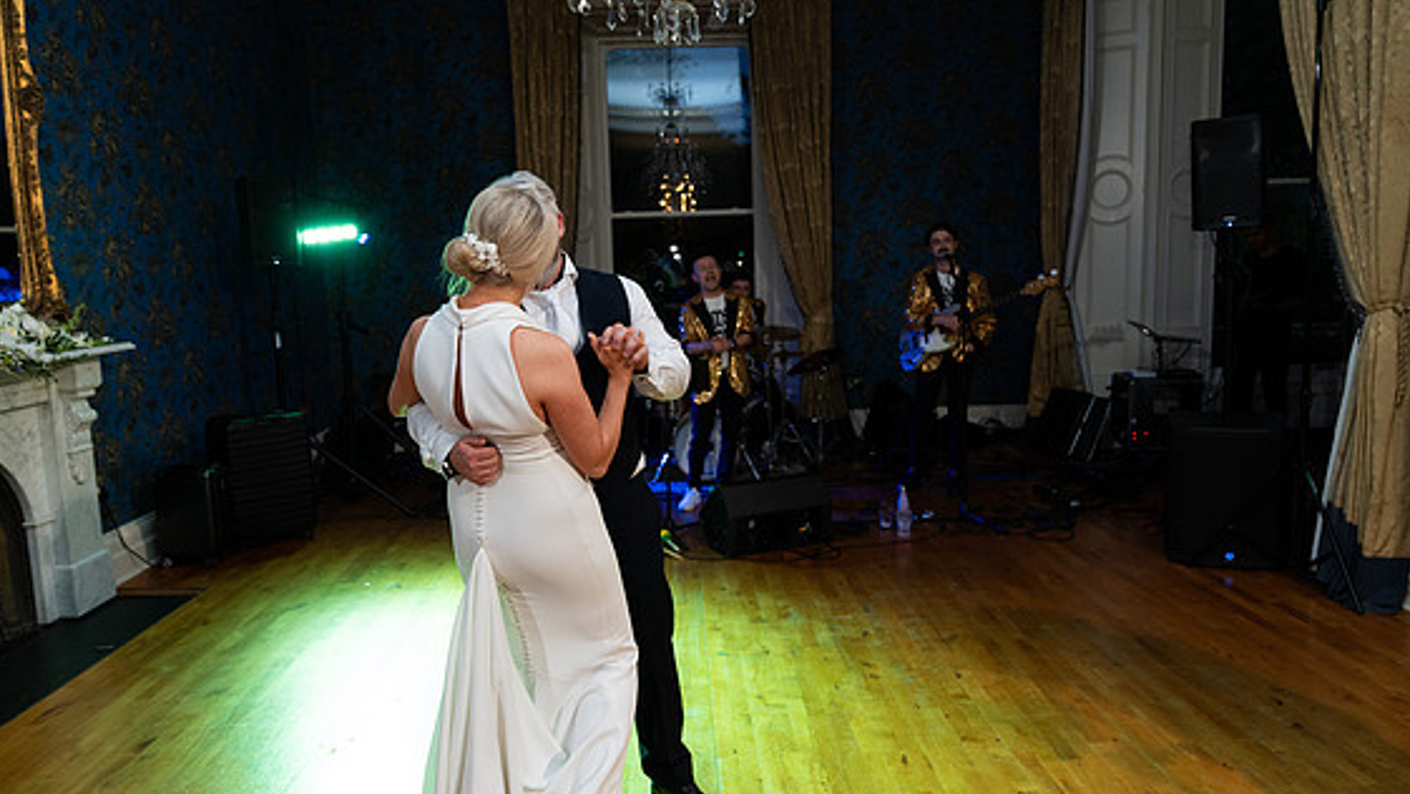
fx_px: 972
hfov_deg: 71.9
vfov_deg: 44.4
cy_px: 408
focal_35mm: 26
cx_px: 694
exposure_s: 1/160
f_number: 2.8
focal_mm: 24
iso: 1250
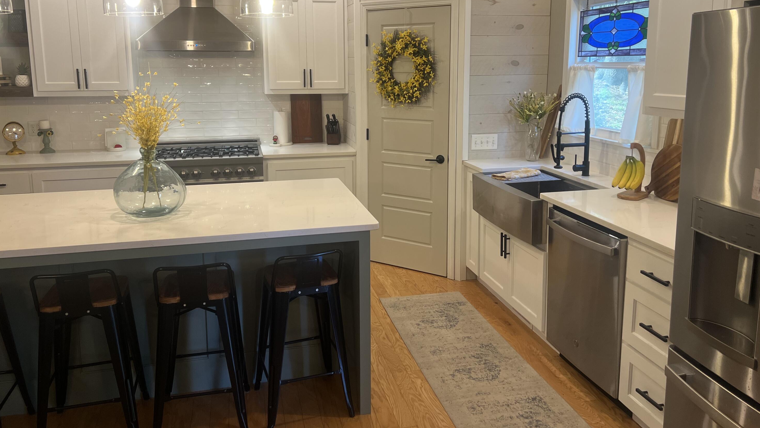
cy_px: 152
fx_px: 584
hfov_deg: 66.1
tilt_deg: -9.1
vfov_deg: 39.8
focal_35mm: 29
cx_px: 379
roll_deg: +0.5
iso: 125
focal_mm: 5.7
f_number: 1.5
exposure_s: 1/120
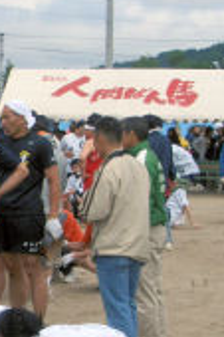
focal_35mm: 146
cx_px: -107
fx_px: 1365
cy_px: 147
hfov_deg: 9.1
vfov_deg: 14.1
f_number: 5.6
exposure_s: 1/640
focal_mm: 10.2
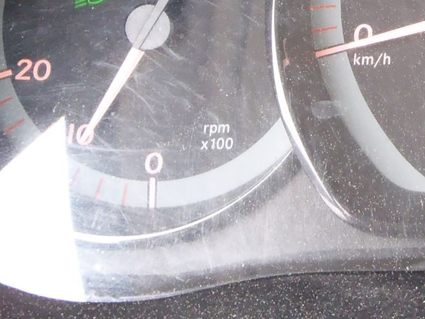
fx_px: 1068
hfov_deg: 20.6
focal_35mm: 87
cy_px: -37
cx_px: 547
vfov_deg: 16.4
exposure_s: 1/8
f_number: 3.5
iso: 200
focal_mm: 5
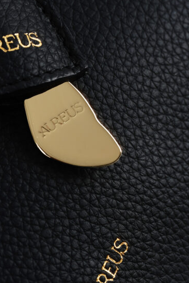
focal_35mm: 196
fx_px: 1543
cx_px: 21
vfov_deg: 10.5
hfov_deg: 7.0
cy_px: 121
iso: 100
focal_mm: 105
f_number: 8
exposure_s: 1/4
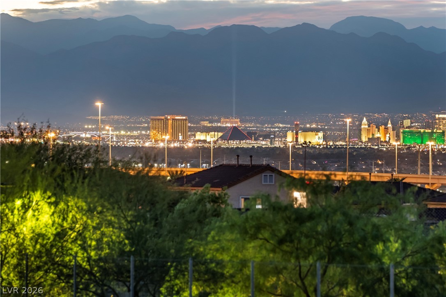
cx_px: 223
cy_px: 148
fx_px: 3345
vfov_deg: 5.1
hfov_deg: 7.6
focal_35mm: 270
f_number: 4
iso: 400
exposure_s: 1/30
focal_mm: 180
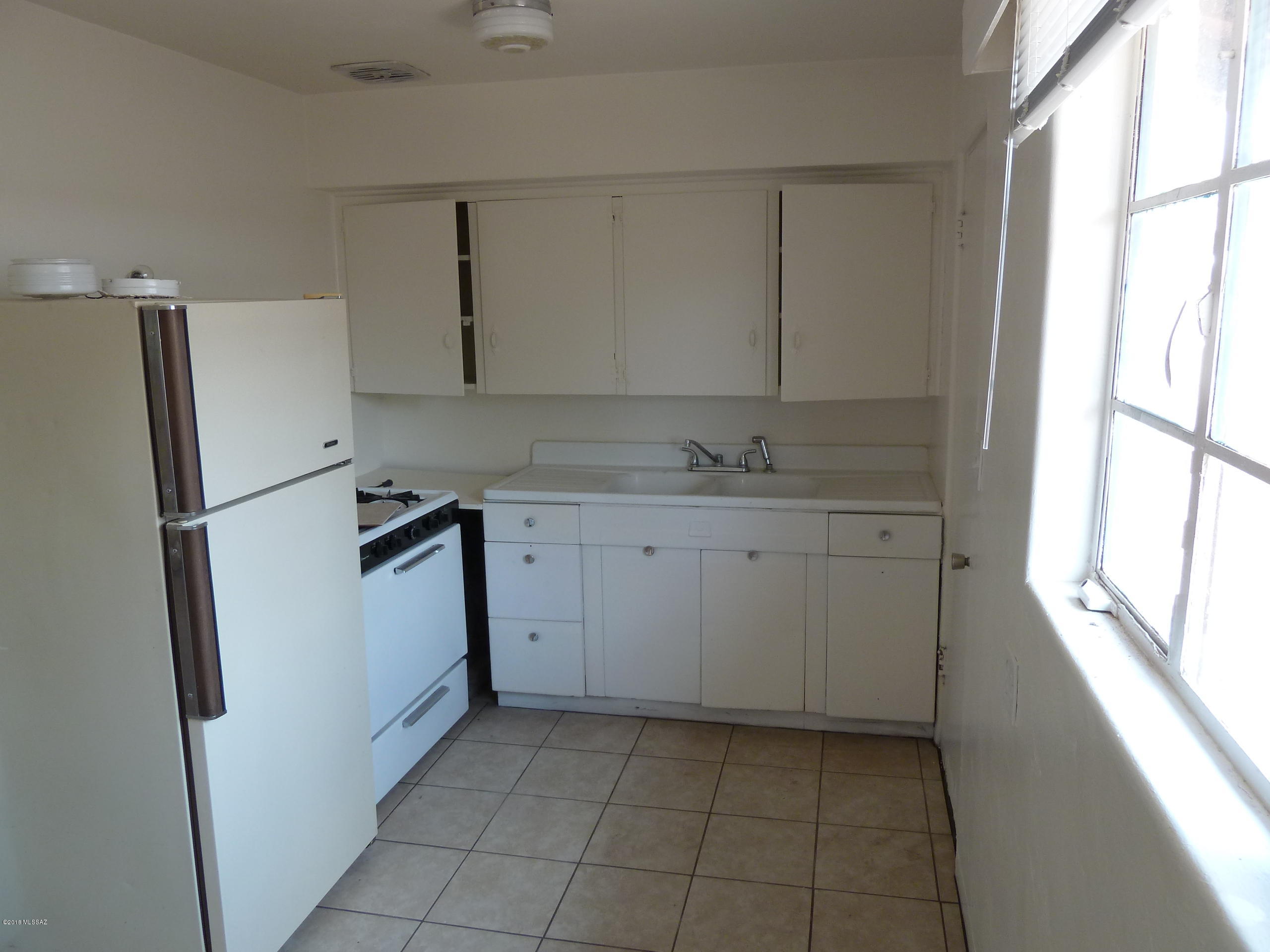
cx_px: 635
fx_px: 917
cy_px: 476
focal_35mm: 25
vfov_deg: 54.9
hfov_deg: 69.4
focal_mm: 4.1
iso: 125
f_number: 3.3
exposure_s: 1/30
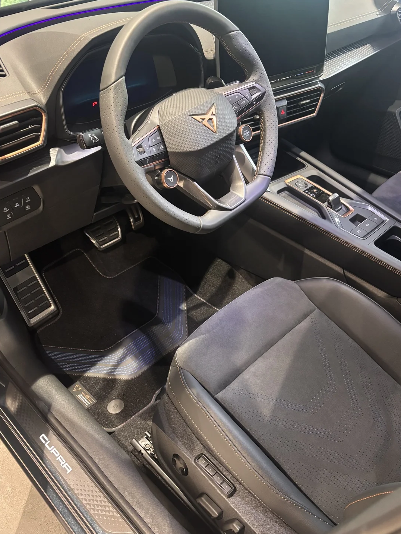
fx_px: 448
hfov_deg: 48.2
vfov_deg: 61.6
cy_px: 282
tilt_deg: -41.7
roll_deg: -0.3
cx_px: 206
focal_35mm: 29
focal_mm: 5.96
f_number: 1.6
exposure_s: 1/35
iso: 500
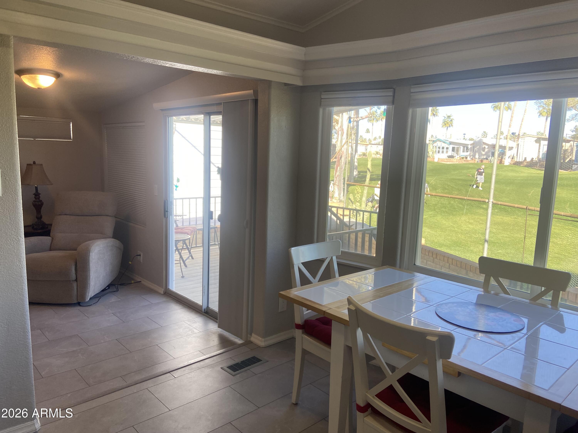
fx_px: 434
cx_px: 289
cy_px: 216
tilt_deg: -9.7
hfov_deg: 67.3
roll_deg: -1.1
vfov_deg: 53.1
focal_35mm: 26
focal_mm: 4.25
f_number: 1.8
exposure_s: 1/168
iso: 32
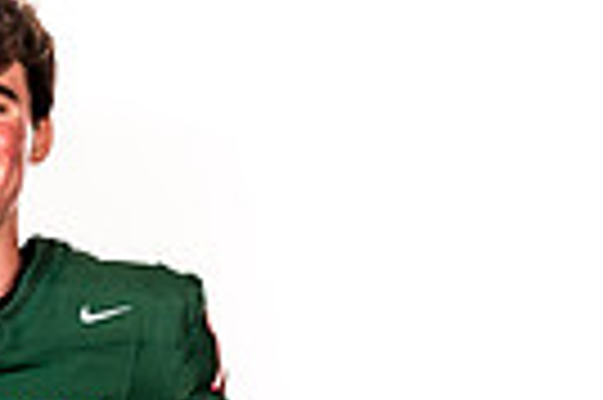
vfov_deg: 7.0
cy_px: 930
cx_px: -40
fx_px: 3095
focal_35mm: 185
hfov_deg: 11.0
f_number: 8
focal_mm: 55
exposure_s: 1/400
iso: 800
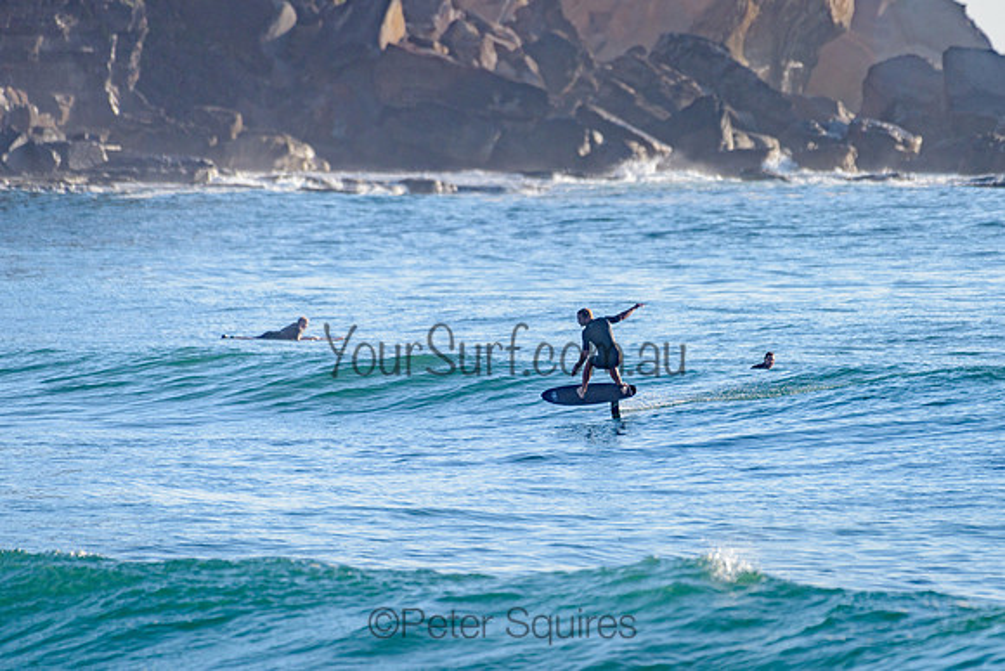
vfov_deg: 2.2
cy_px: 271
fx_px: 17110
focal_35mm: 613
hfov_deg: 3.4
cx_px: 572
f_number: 5.6
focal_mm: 500
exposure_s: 1/2000
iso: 90
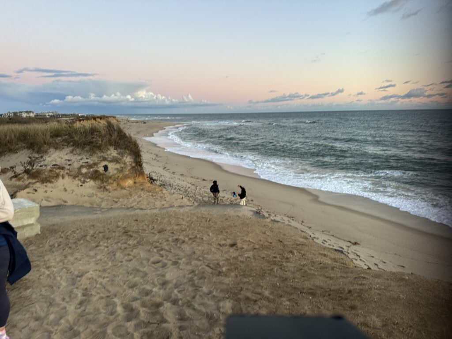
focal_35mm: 24
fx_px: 313
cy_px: 170
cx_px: 226
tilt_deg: -10.1
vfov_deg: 56.8
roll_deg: +0.6
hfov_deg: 71.6
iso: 160
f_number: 1.78
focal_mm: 6.86
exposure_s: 1/121
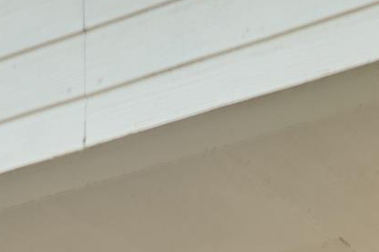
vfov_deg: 6.6
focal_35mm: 178
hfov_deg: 11.4
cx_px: -38
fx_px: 1874
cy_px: 896
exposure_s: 1/20
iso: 100
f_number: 3.2
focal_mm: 24
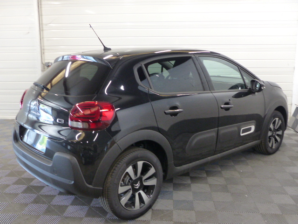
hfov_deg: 54.0
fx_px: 293
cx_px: 149
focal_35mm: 34
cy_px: 112
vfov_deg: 41.8
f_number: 2.8
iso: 400
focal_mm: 6
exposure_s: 1/40
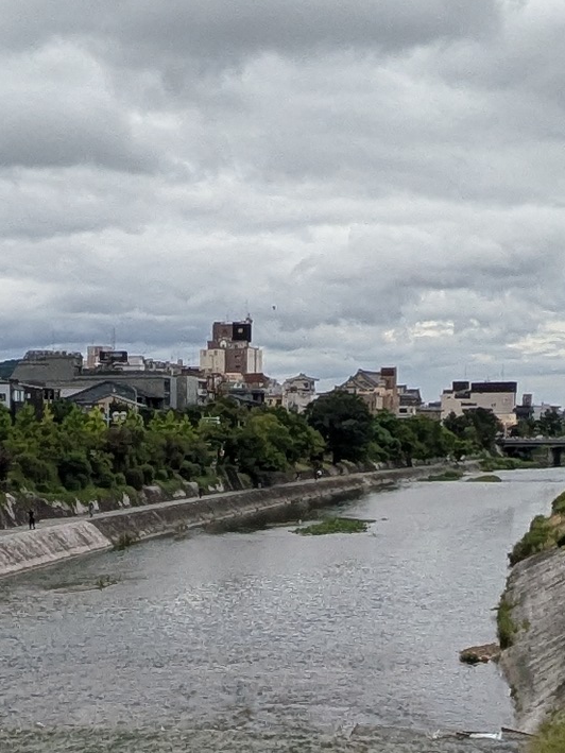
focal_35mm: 79
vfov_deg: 24.1
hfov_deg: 18.5
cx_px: 127
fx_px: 1719
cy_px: 669
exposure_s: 1/501
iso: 68
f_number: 2.2
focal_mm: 1.85
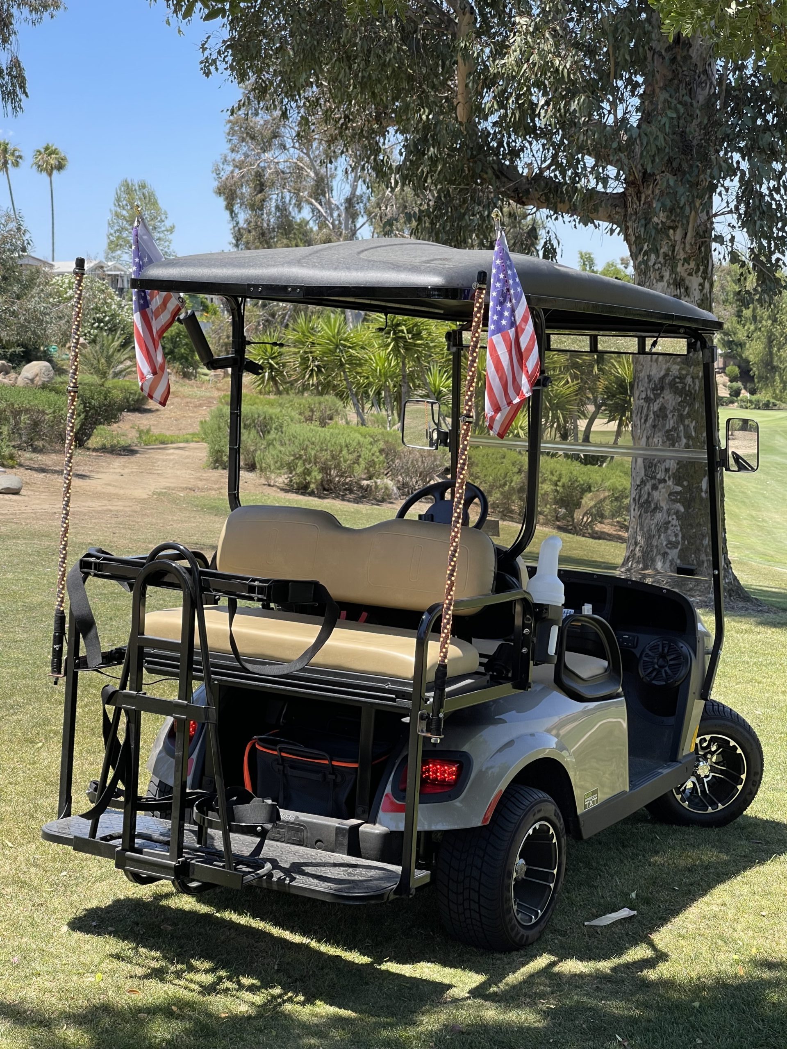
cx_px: 394
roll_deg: +1.5
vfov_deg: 30.3
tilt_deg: -3.8
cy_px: 524
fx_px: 1940
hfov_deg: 22.9
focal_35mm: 64
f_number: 2.2
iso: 20
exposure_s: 1/412
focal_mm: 7.5
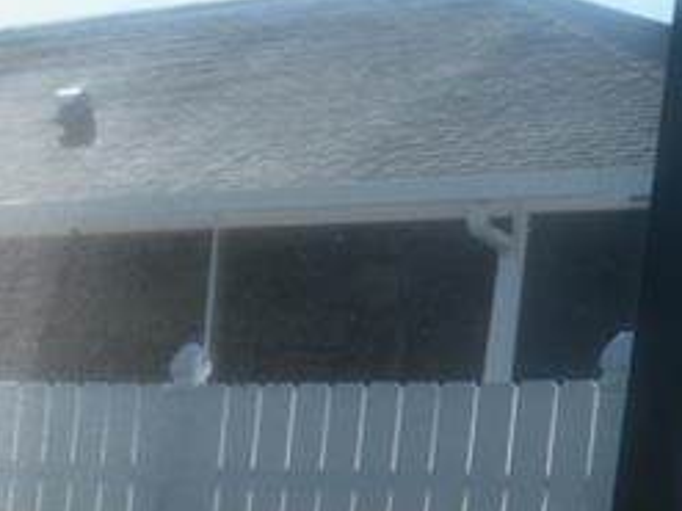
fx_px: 2206
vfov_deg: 12.3
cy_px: 876
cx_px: -665
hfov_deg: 14.6
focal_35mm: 112
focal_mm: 12
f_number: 8
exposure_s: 1/250
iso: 110
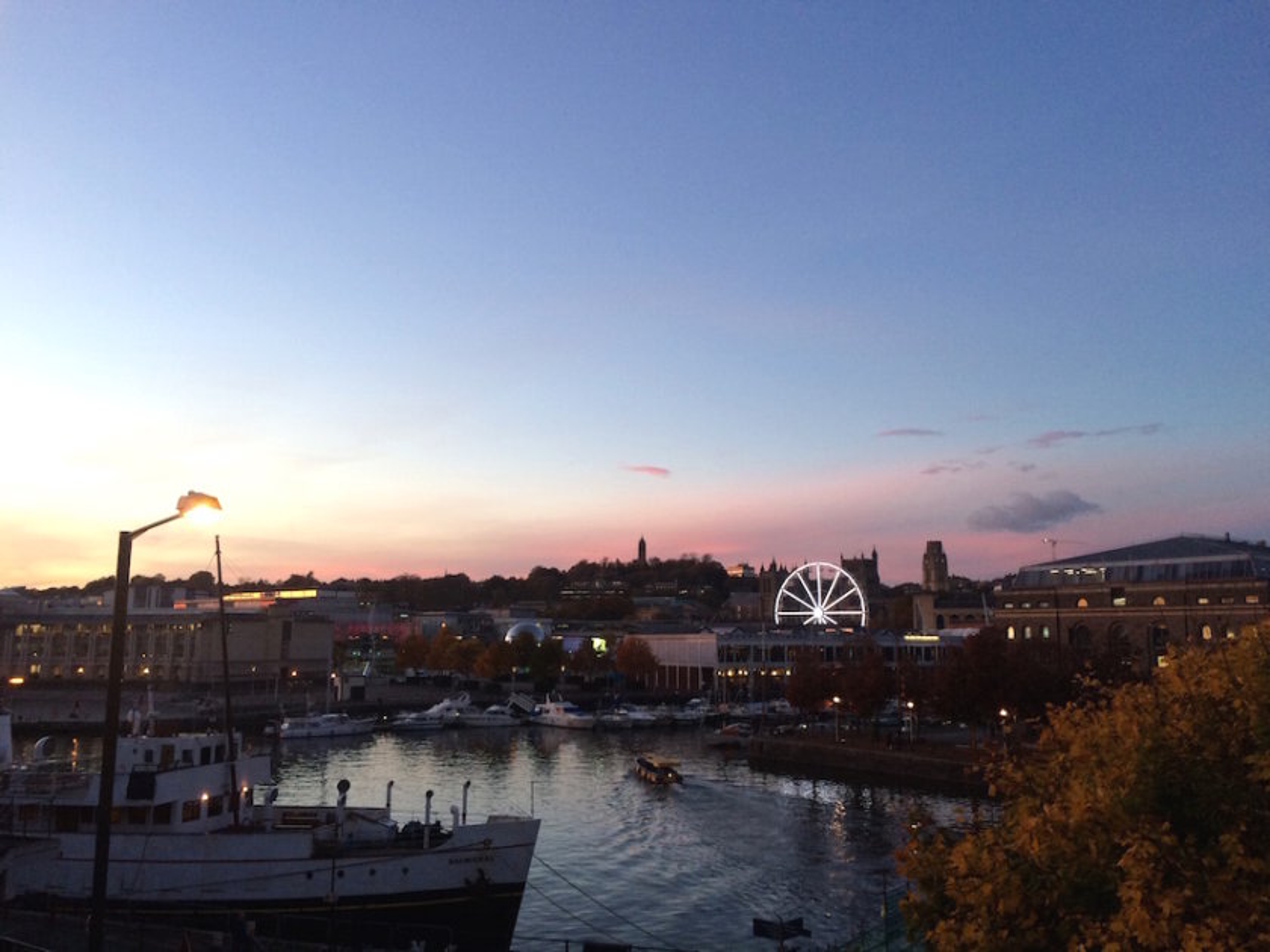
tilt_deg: +8.5
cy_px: 476
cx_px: 635
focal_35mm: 29
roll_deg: +0.6
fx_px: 1064
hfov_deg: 61.7
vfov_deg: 48.2
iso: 50
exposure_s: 1/33
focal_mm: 4.15
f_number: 2.2
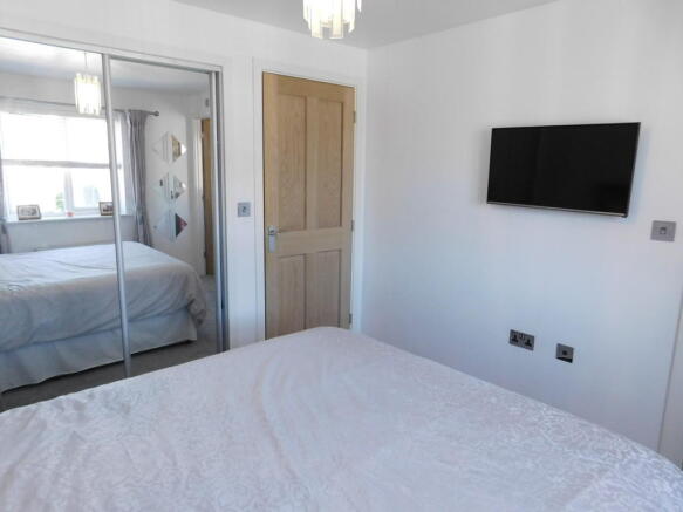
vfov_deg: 58.9
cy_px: 256
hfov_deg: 73.9
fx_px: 454
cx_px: 342
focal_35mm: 23
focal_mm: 4
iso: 400
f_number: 3
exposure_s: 1/100
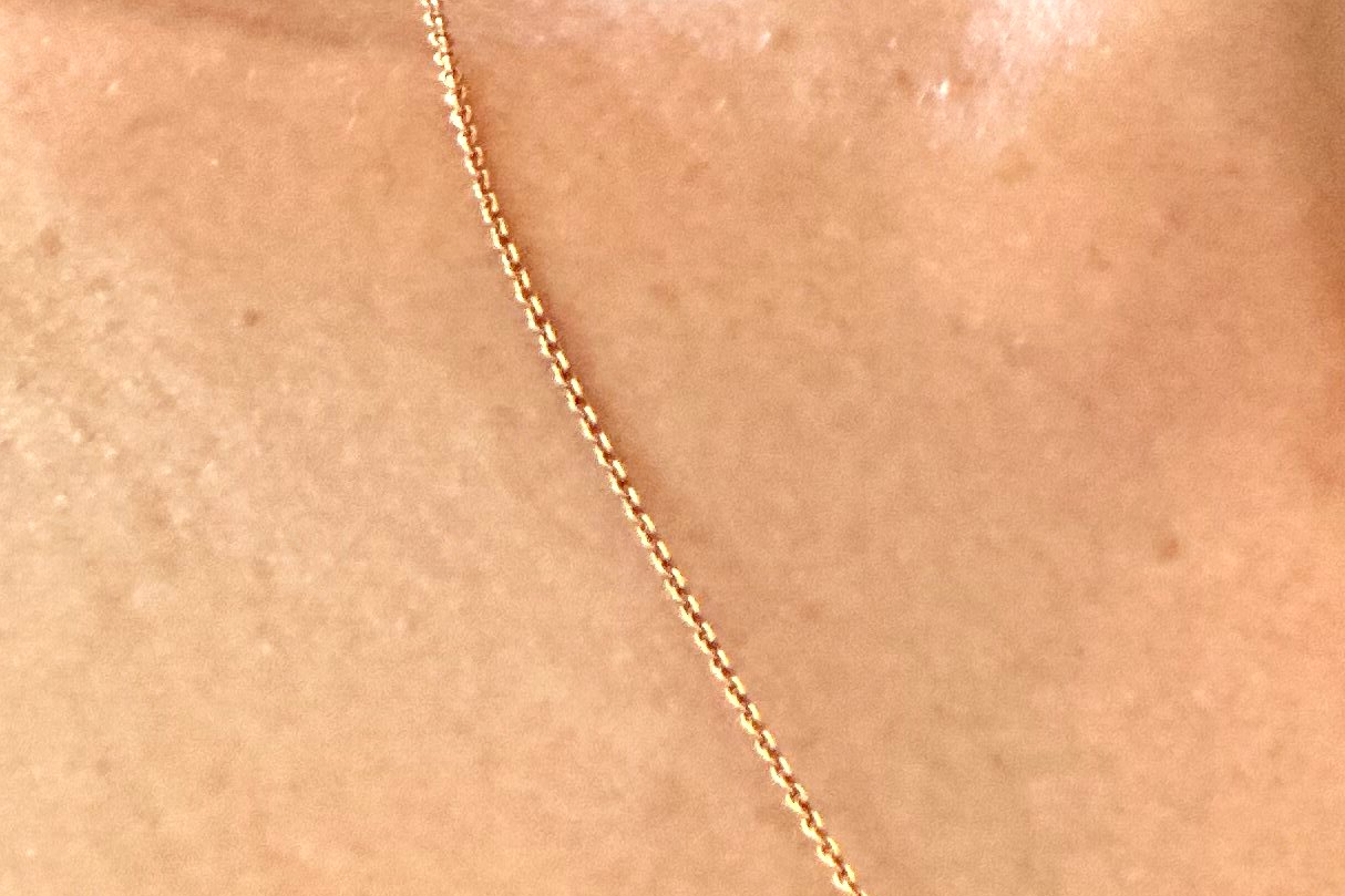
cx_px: 1479
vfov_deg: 5.2
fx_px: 9936
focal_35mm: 266
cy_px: 708
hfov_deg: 7.7
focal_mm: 9
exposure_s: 1/75
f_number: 2.8
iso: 250
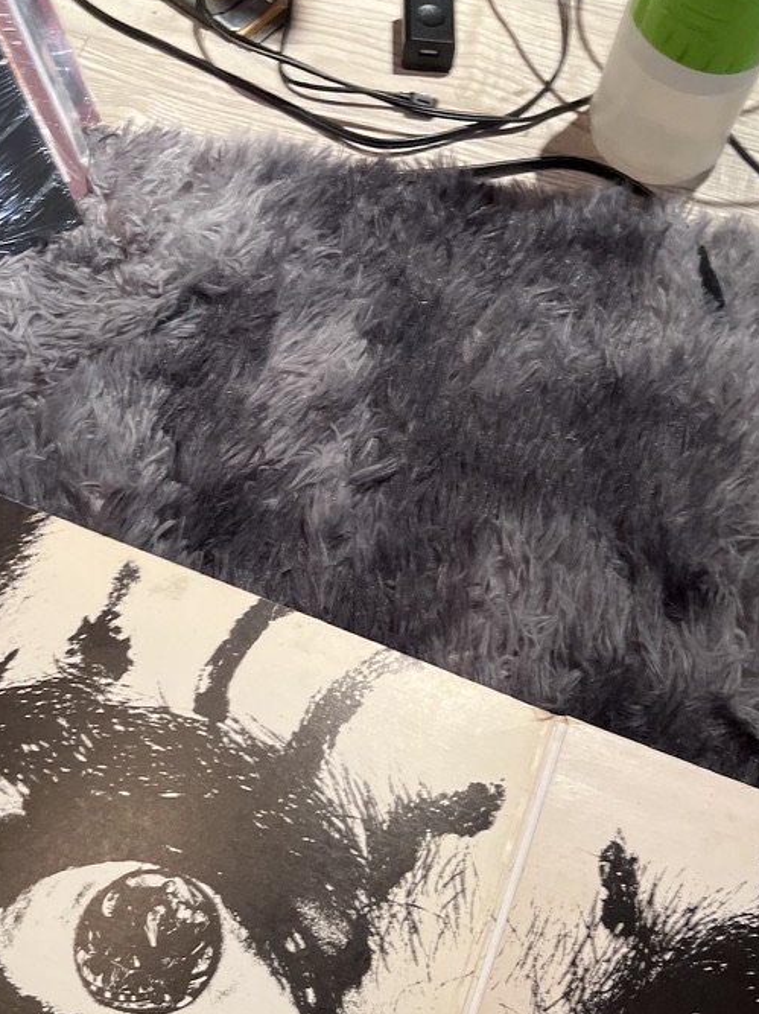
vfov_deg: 46.5
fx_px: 1170
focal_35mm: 40
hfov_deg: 35.9
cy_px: 614
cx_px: 423
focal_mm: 5.7
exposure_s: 1/60
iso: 400
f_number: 1.5
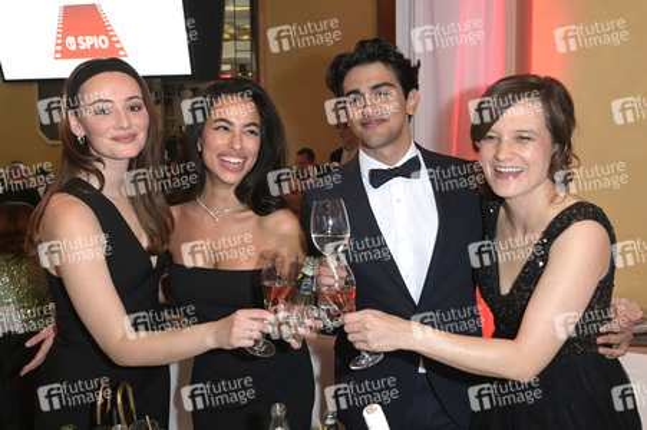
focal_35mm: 29
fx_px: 521
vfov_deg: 44.9
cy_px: 215
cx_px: 324
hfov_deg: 63.7
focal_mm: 29
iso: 2500
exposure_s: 1/100
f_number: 5
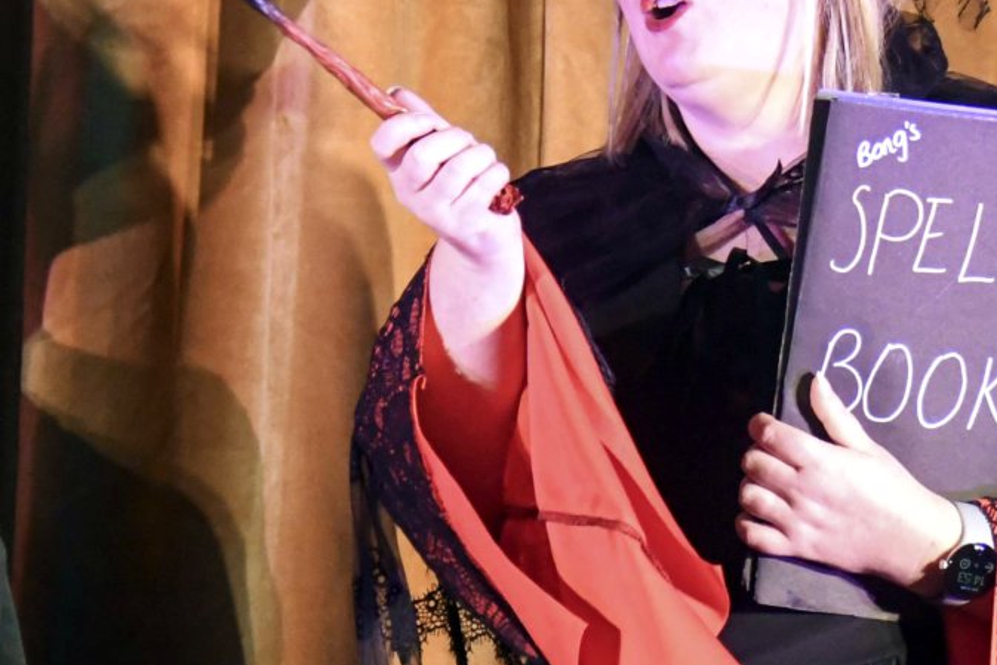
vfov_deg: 1.7
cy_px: -162
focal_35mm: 799
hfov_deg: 2.6
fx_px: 22118
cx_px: 545
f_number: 5.6
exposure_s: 1/320
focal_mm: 175
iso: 4000
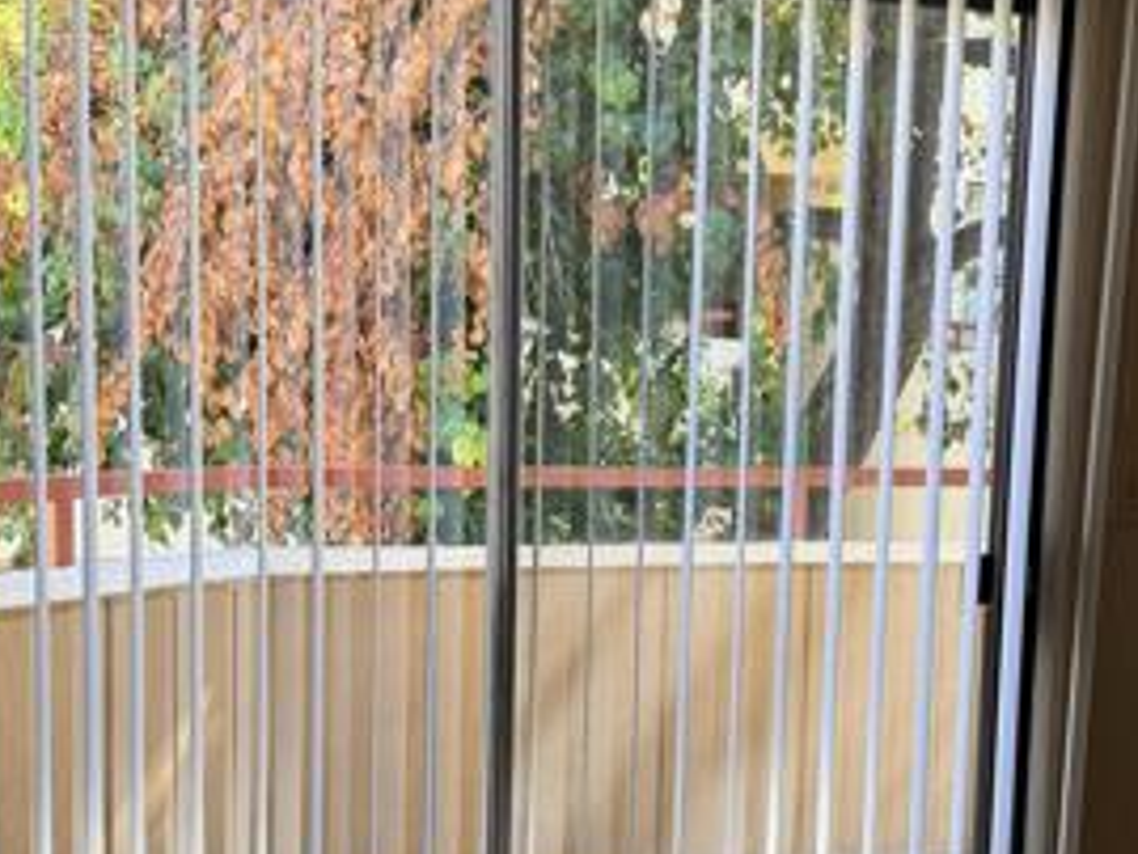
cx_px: 690
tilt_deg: -8.1
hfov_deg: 33.6
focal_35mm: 57
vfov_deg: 25.5
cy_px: 567
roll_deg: -2.3
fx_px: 1875
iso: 64
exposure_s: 1/140
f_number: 1.78
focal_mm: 6.76
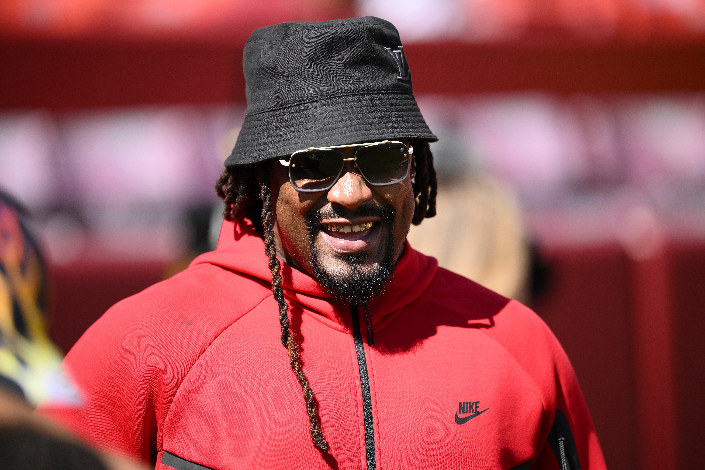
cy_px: 235
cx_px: 352
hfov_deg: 5.2
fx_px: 7833
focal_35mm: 400
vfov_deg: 3.4
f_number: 2.8
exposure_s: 1/3200
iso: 360
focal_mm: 400
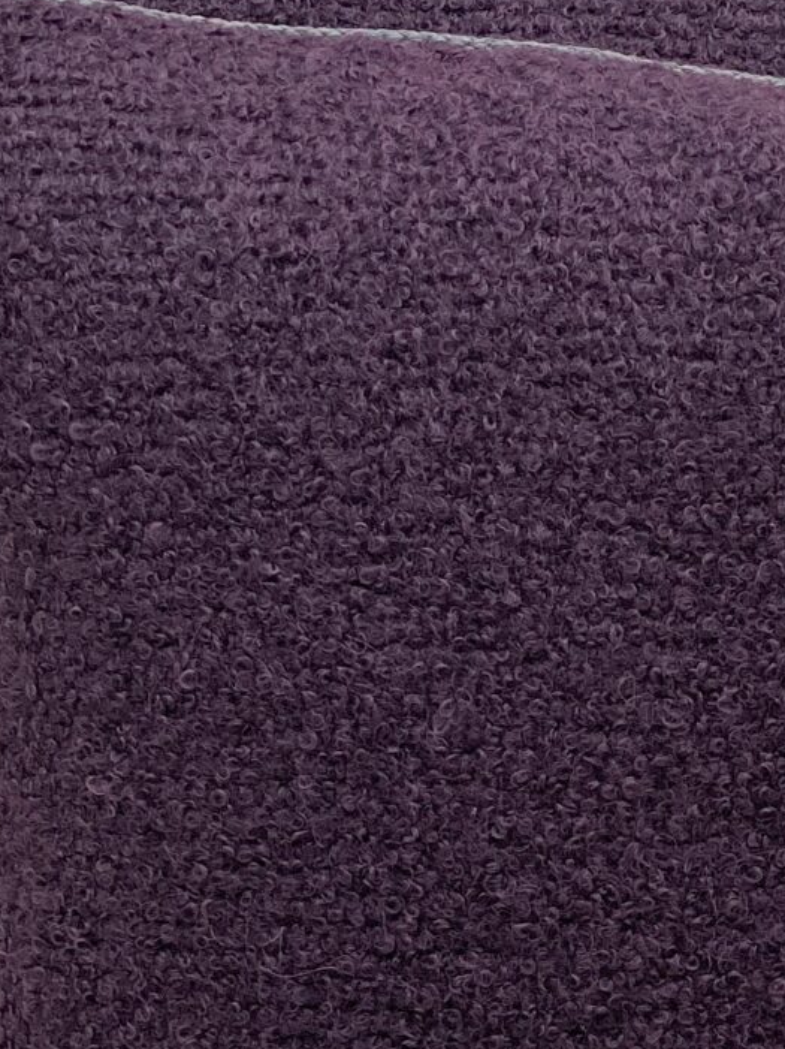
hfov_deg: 7.8
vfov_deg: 10.4
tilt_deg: -20.9
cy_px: 890
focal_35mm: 190
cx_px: 755
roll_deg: -0.1
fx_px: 5750
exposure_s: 1/122
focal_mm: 6
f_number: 2
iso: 25
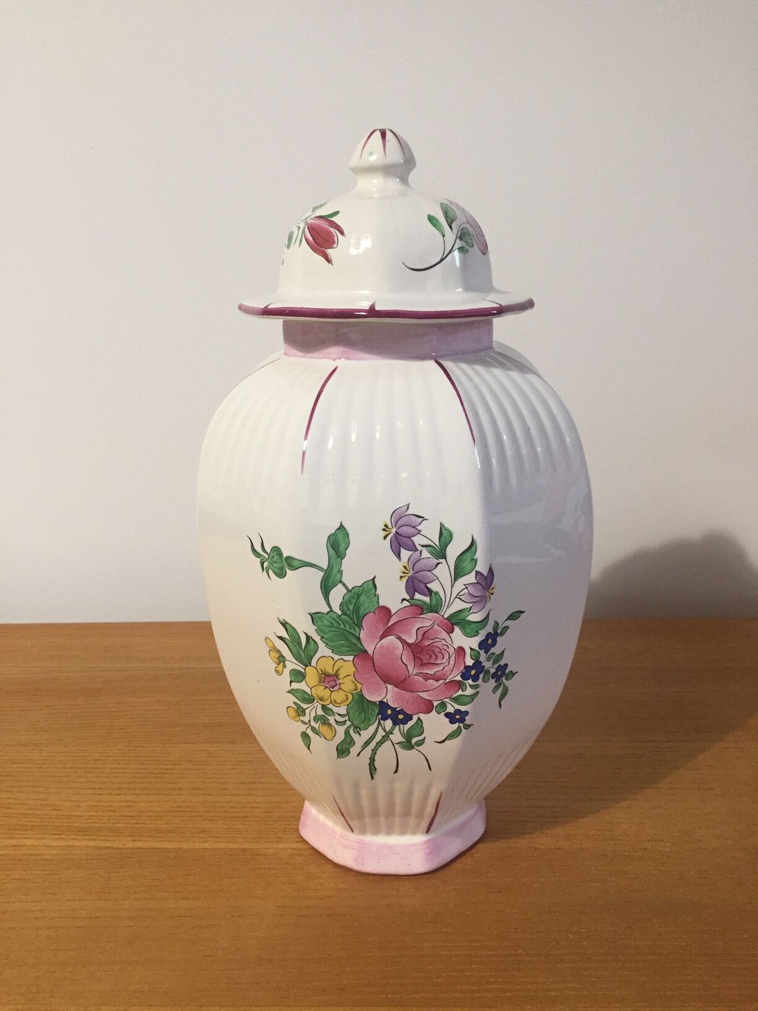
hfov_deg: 48.2
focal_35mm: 29
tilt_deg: -17.5
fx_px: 847
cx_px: 379
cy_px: 506
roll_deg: +0.1
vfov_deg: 61.7
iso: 200
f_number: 2.2
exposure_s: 1/33
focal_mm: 4.15
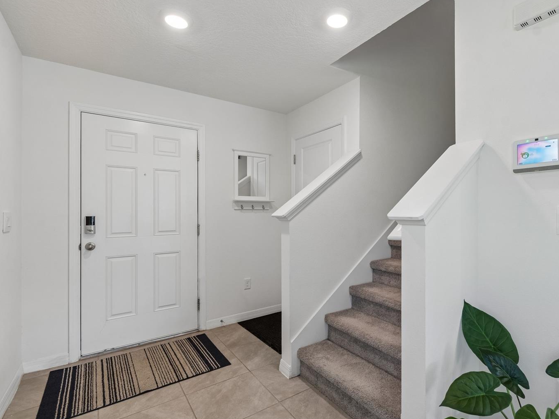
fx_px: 275
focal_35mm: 17
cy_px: 209
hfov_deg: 90.4
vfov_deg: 74.7
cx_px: 321
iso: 100
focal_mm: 10
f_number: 7.1
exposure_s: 1/3.33
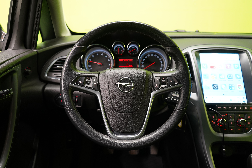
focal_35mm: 33
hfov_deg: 57.2
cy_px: 84
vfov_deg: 40.0
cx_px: 126
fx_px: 231
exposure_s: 1/20
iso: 1250
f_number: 5
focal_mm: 33
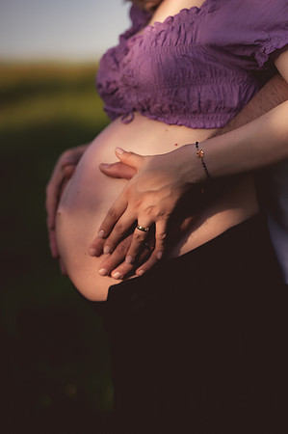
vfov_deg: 23.9
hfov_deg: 16.0
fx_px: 1022
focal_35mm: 85
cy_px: 217
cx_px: 144
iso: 400
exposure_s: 1/8000
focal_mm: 85
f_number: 2.2
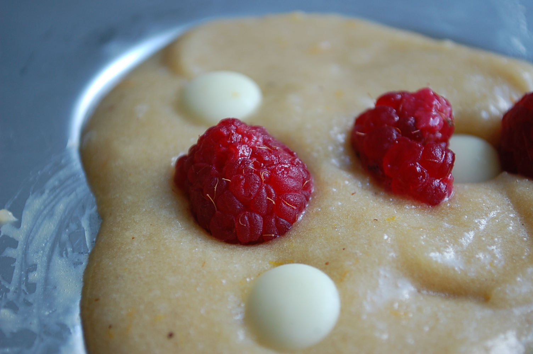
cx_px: 266
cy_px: 177
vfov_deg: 16.5
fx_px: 1220
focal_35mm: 82
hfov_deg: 24.6
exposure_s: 1/40
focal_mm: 55
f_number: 5.6
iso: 400
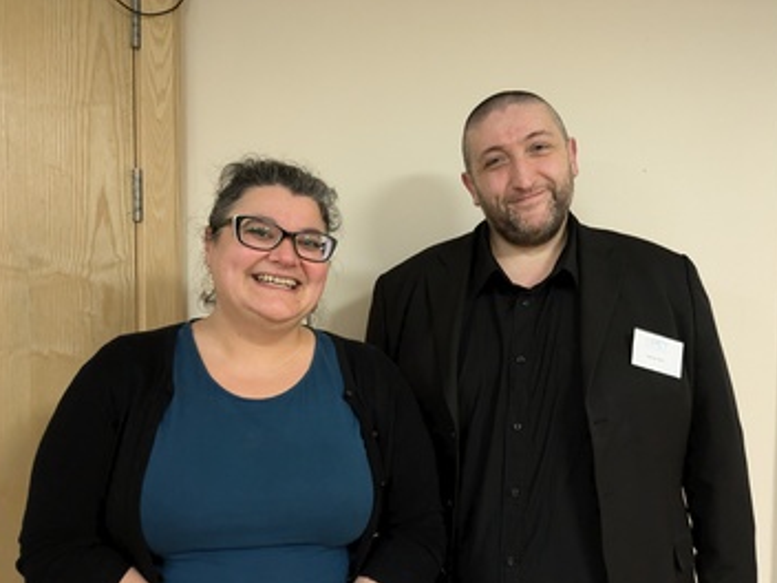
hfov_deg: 63.4
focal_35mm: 28
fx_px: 628
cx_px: 398
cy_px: 300
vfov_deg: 49.7
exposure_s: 1/99.9
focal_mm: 4.38
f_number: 1.73
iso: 623
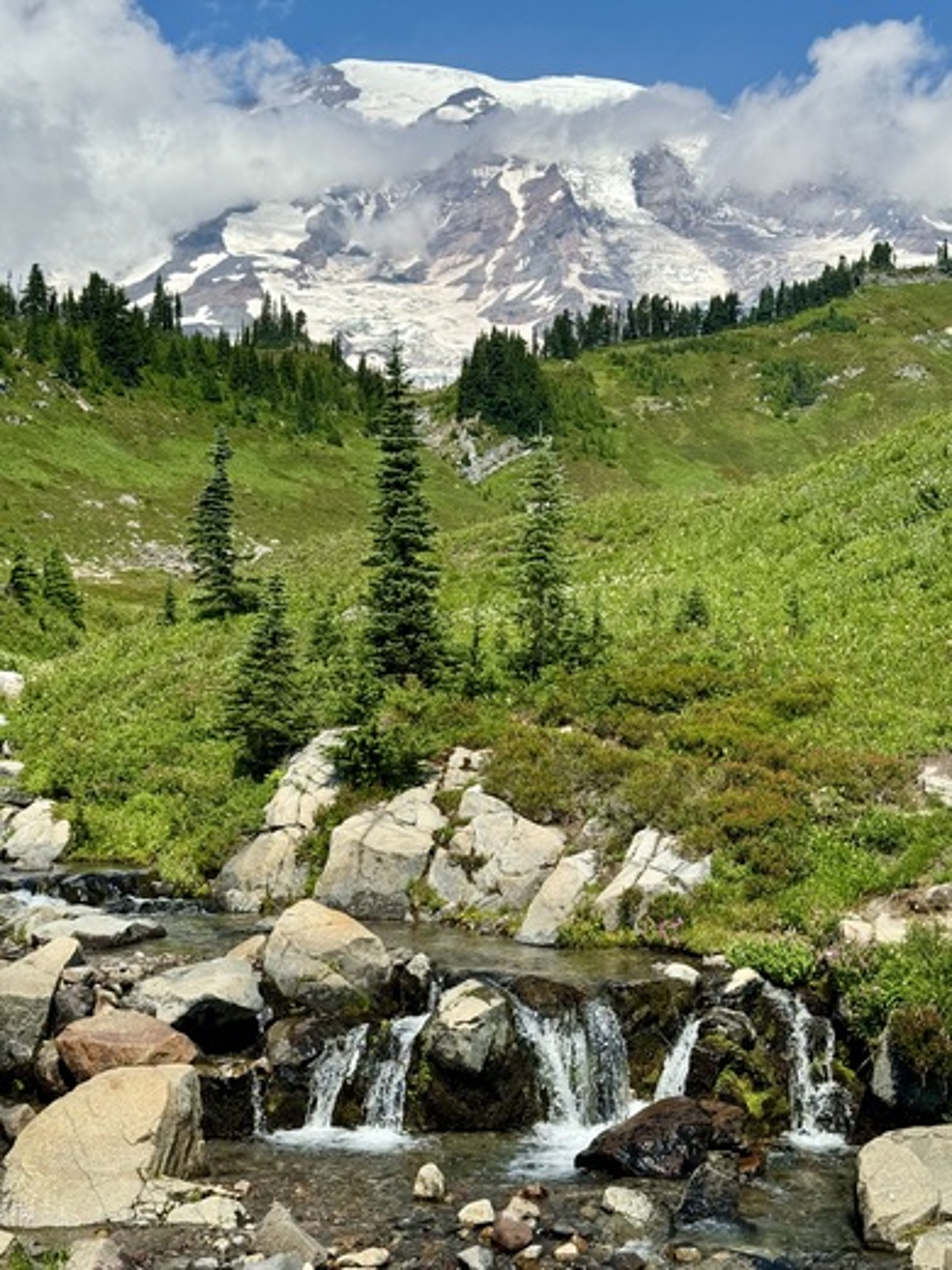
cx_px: 476
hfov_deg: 30.3
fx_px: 1760
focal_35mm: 48
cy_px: 635
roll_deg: -0.1
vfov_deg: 39.7
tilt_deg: +3.3
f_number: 1.78
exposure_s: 1/4608
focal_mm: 6.76
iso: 64
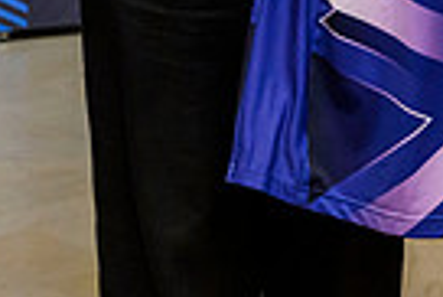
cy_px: -417
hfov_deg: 8.7
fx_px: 2883
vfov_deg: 5.7
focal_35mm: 234
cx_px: 419
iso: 4000
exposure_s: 1/250
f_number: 3.5
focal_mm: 40
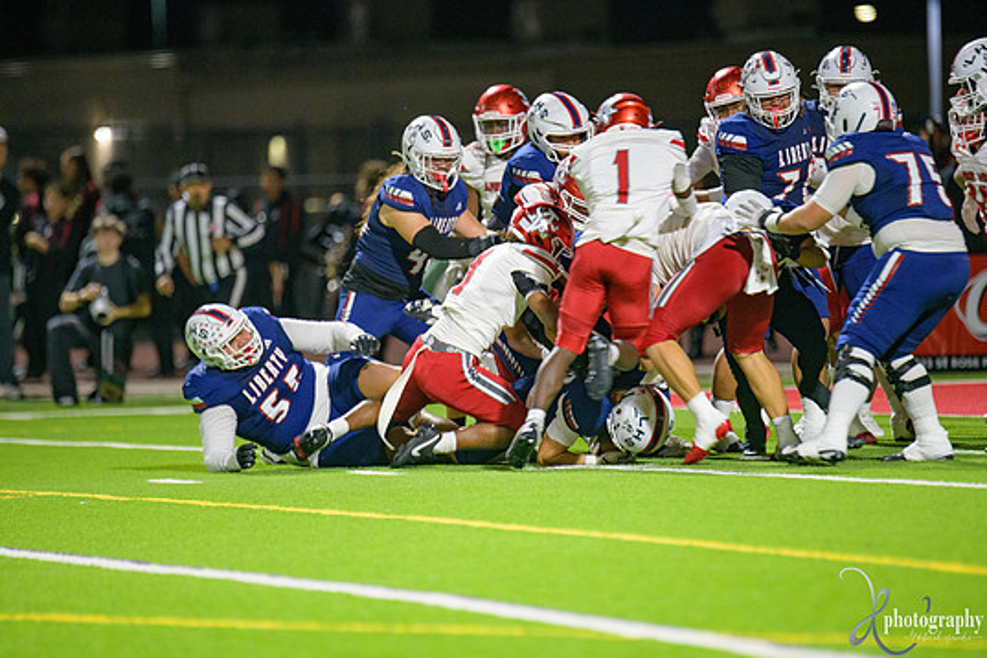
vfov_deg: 4.2
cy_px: 346
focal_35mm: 324
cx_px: 504
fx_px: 8882
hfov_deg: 6.4
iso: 2000
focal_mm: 300
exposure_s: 1/250
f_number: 2.8
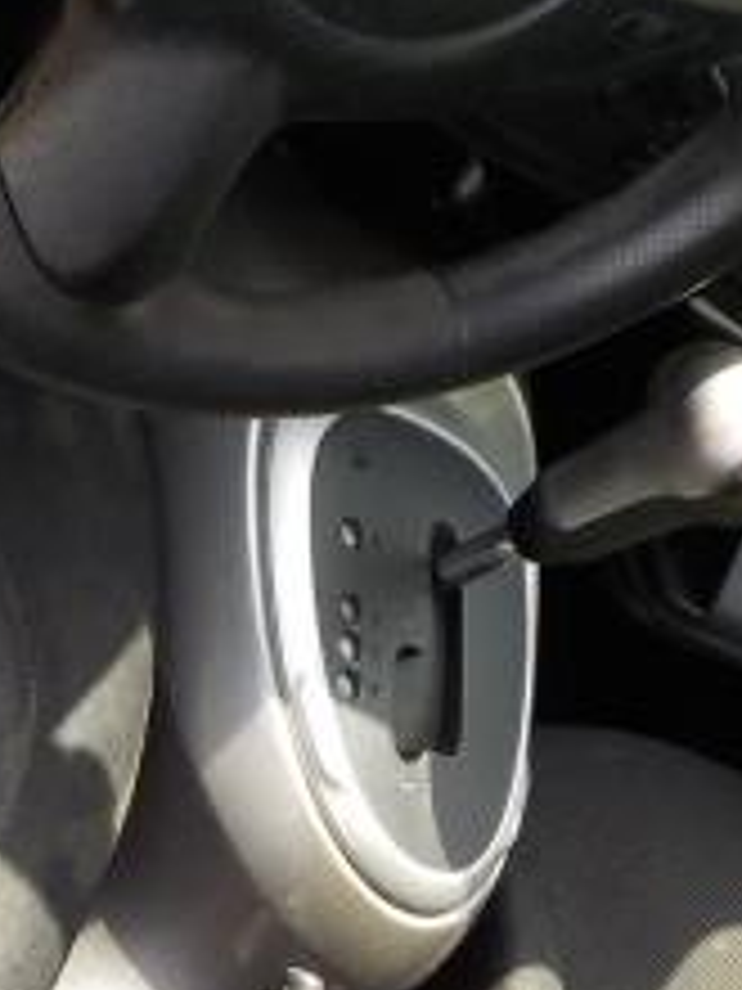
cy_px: 1076
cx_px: 72
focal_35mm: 109
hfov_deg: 13.5
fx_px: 3115
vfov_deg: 17.5
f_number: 3.3
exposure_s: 1/160
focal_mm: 4.1
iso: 125
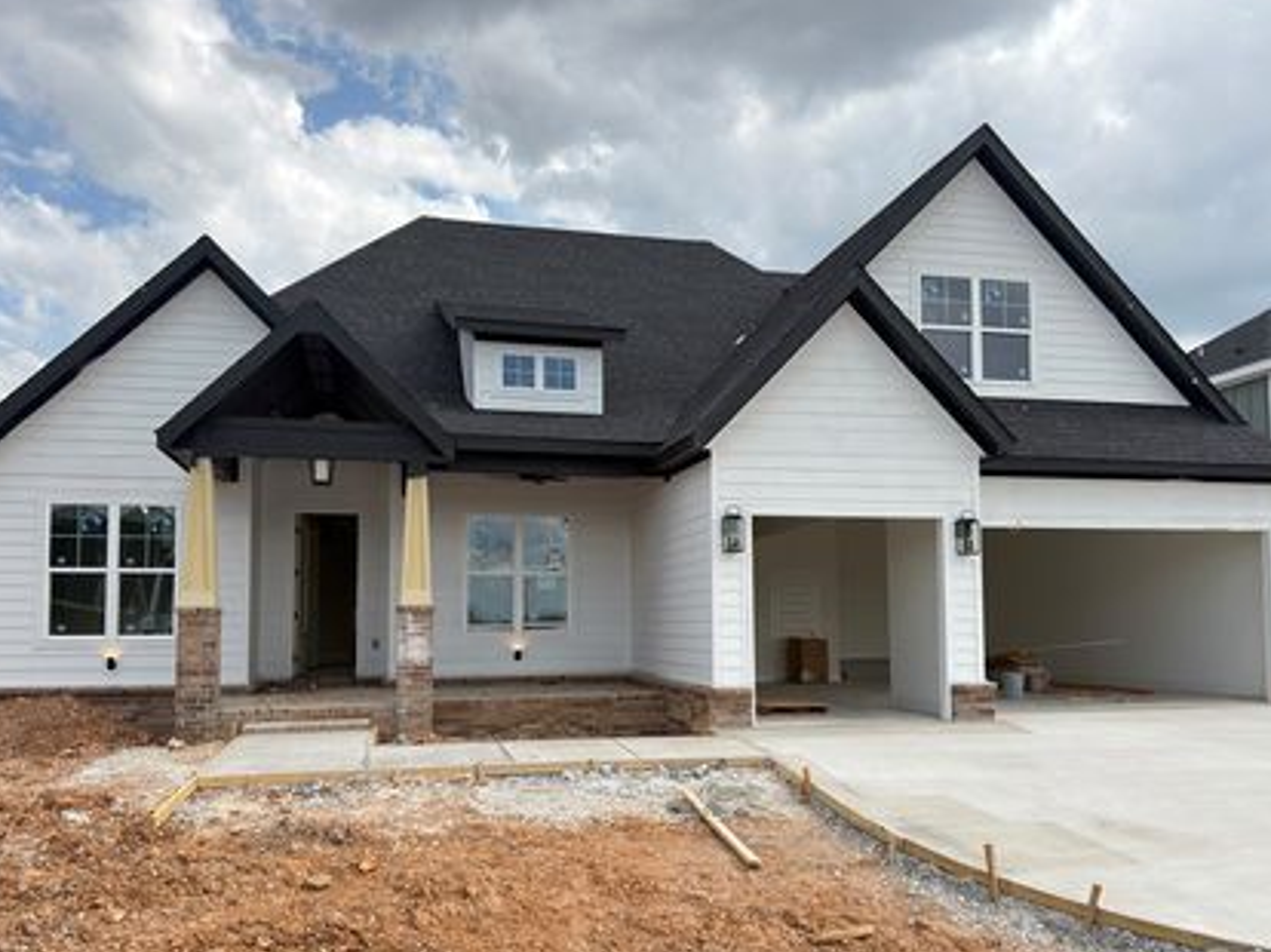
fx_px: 1064
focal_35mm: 29
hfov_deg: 61.7
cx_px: 645
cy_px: 548
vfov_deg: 48.0
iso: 80
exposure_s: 1/3226
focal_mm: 6.76
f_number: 1.78
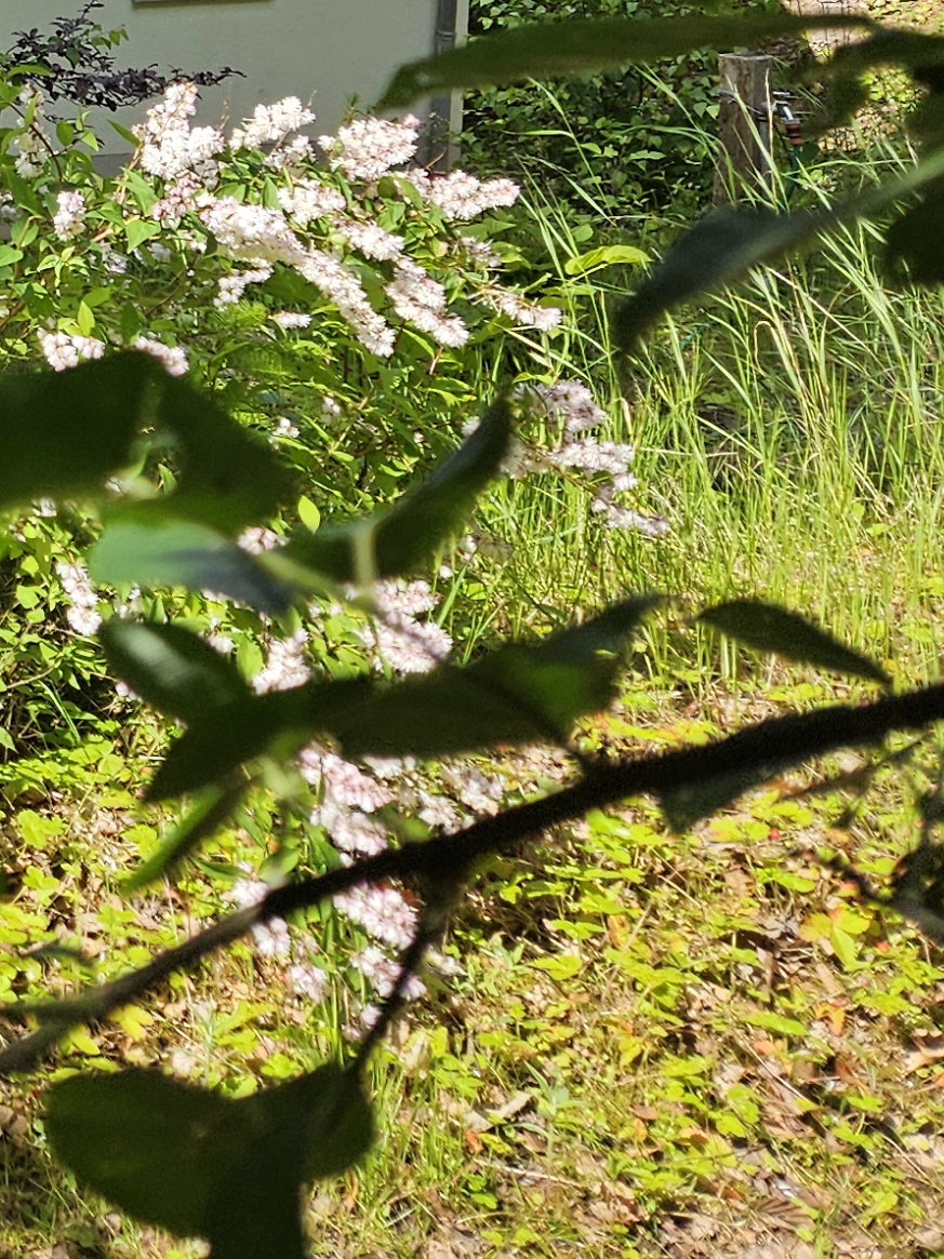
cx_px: -593
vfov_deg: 21.4
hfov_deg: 16.5
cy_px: -544
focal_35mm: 79
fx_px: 2874
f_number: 1.8
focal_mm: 5.4
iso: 25
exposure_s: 1/1076
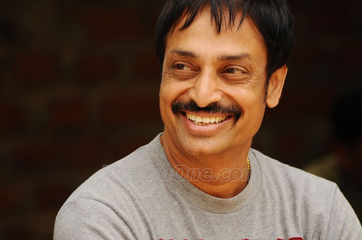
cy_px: 120
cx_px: 181
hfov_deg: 4.6
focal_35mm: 450
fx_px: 4519
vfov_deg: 3.0
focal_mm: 300
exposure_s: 1/200
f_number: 5.6
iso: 250
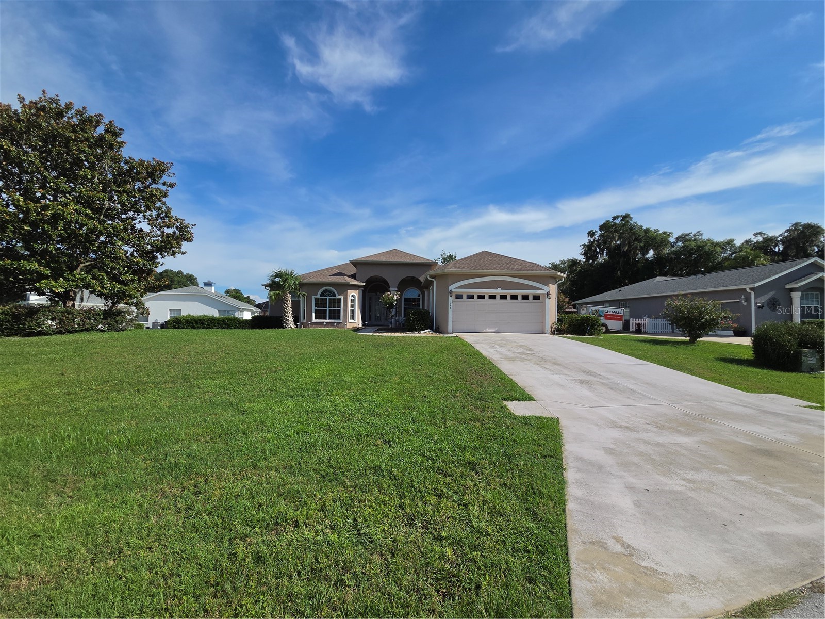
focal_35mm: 13
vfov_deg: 89.9
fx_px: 310
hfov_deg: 106.2
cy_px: 310
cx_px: 412
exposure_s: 1/4953
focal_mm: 2.2
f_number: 2.2
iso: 100
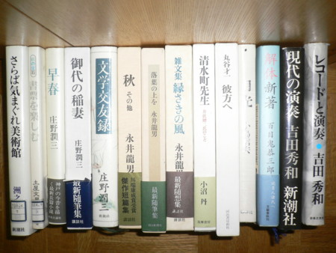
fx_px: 340
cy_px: 126
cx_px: 168
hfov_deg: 52.6
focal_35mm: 35
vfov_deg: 40.7
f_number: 2.8
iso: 100
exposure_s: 1/60
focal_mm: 5.8
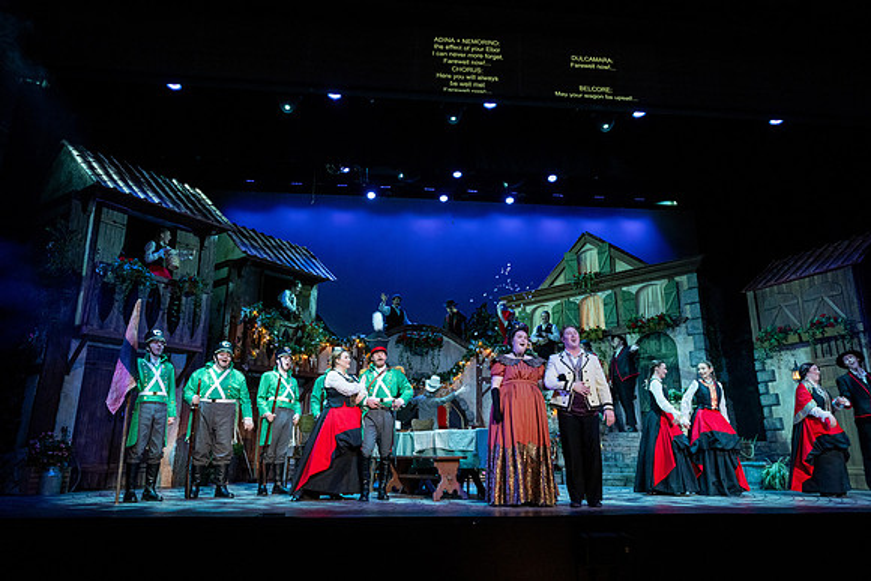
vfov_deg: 53.2
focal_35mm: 24
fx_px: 581
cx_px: 436
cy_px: 290
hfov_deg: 73.7
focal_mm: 24
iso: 1600
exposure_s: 1/160
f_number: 5.6
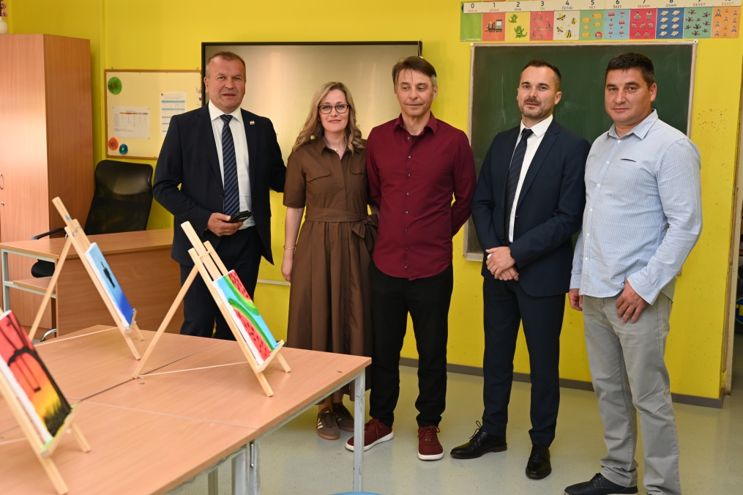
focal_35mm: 45
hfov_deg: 43.6
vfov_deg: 29.8
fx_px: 928
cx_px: 405
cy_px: 236
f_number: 4
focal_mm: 38
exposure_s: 1/60
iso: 500
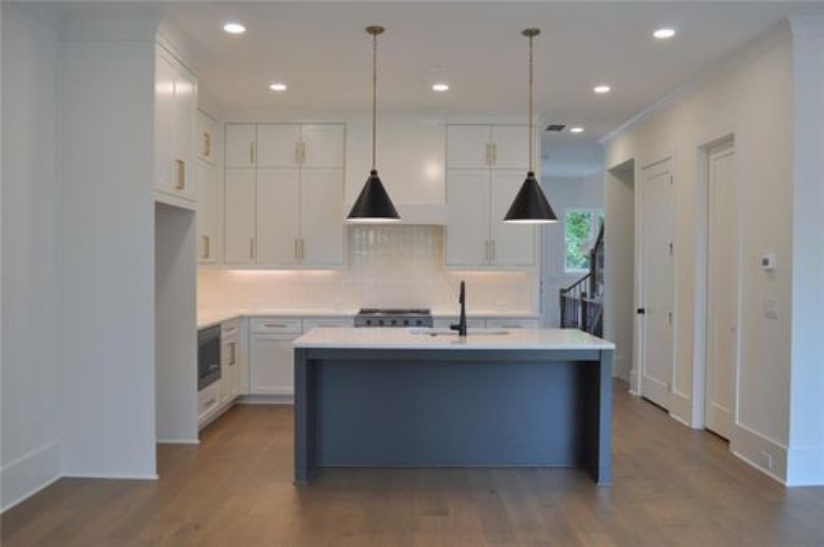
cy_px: 274
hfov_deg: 62.0
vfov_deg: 43.5
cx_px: 412
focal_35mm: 30
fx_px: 686
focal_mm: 20
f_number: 5
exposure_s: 1/100
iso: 400
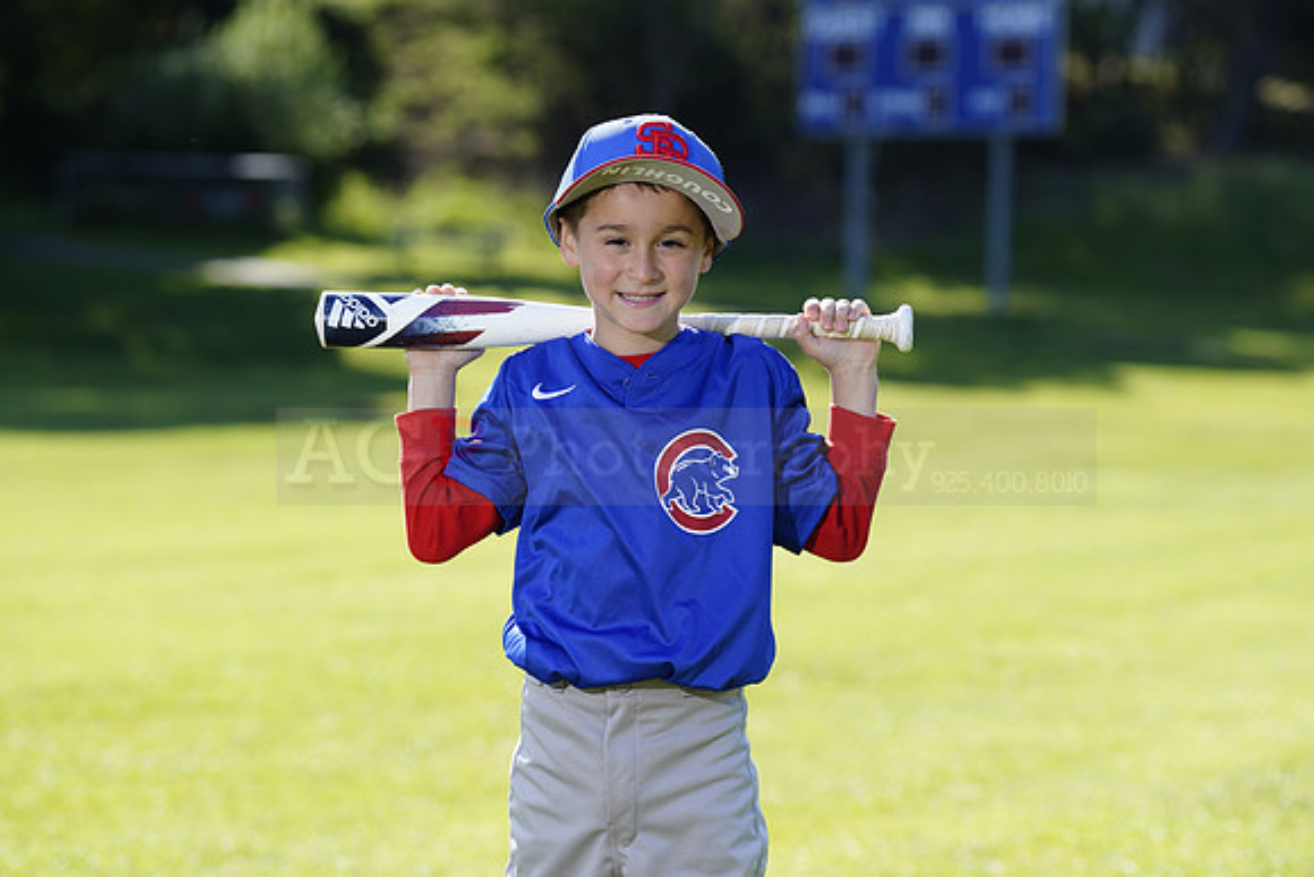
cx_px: 657
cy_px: 438
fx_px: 5293
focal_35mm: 145
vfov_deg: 9.5
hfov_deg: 14.2
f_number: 5
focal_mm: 145
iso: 100
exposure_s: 1/250
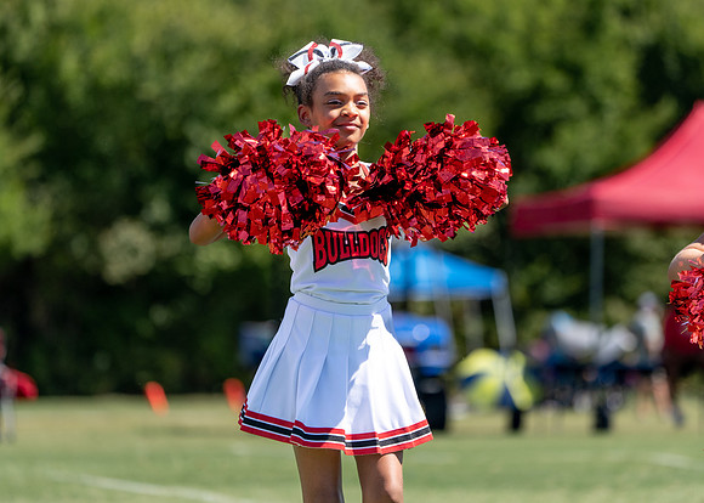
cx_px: 378
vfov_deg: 4.2
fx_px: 6825
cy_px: 239
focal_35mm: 341
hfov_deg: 5.9
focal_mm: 294
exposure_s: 1/1250
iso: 200
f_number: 5.6
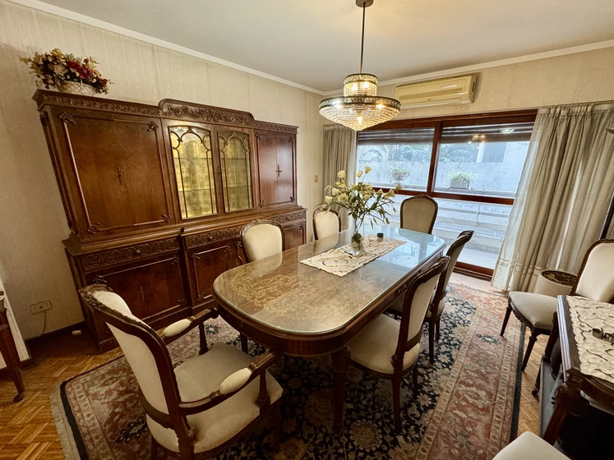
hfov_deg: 98.1
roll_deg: -0.8
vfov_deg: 81.7
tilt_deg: -18.0
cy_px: 238
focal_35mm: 15
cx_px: 321
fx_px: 266
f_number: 2.2
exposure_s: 1/50
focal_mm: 2.22
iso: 320
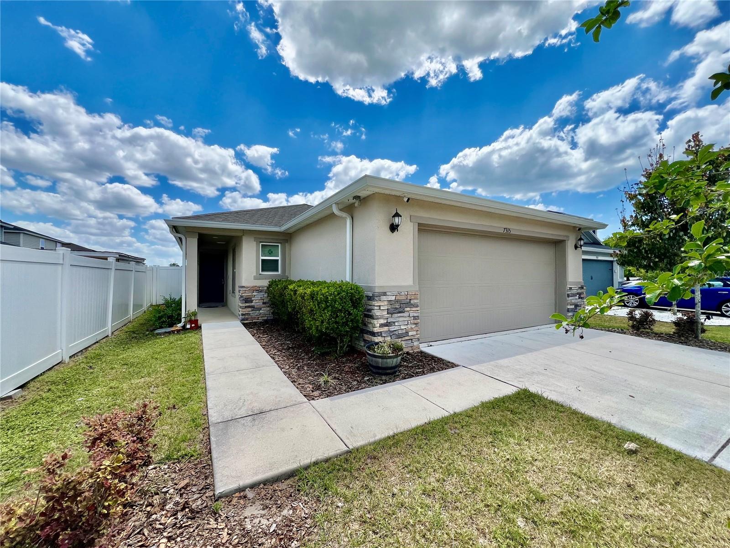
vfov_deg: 89.9
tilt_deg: +1.8
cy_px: 274
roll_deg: +0.1
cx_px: 365
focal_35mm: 13
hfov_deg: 106.2
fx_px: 274
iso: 32
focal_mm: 1.57
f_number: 1.8
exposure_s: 1/1325
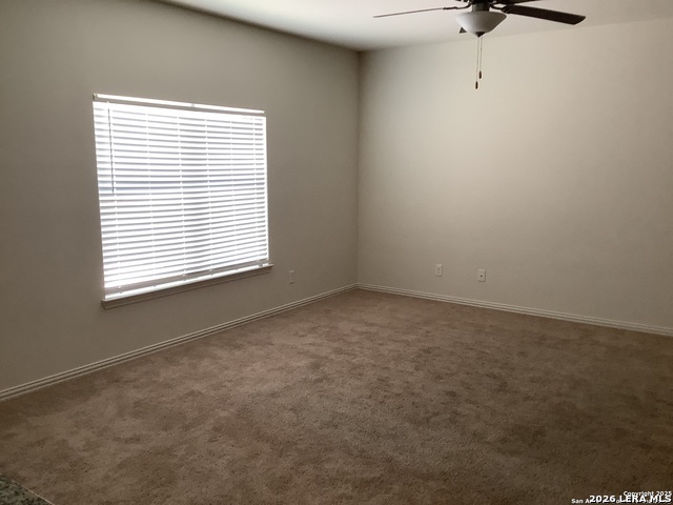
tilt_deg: -10.9
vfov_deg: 45.4
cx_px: 336
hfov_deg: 58.4
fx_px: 603
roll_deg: +0.2
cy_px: 252
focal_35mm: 31
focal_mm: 3.3
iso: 100
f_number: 2.4
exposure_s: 1/60
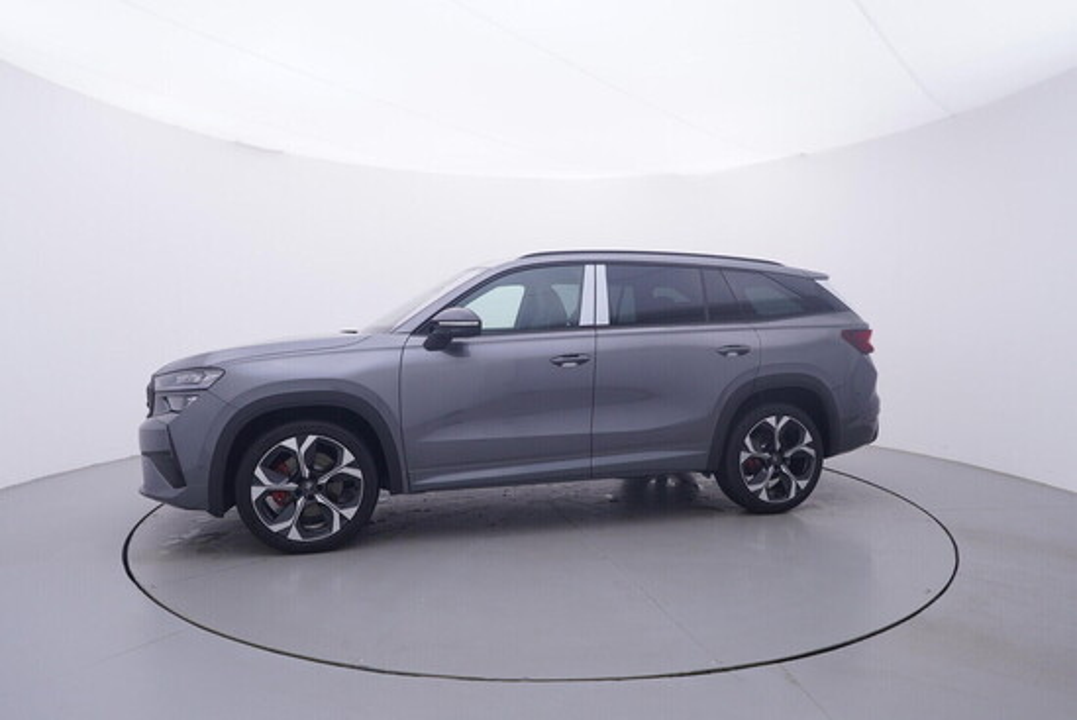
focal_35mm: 22
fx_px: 674
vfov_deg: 56.2
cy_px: 360
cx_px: 538
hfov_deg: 77.3
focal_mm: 15
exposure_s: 1/80
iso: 200
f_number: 5
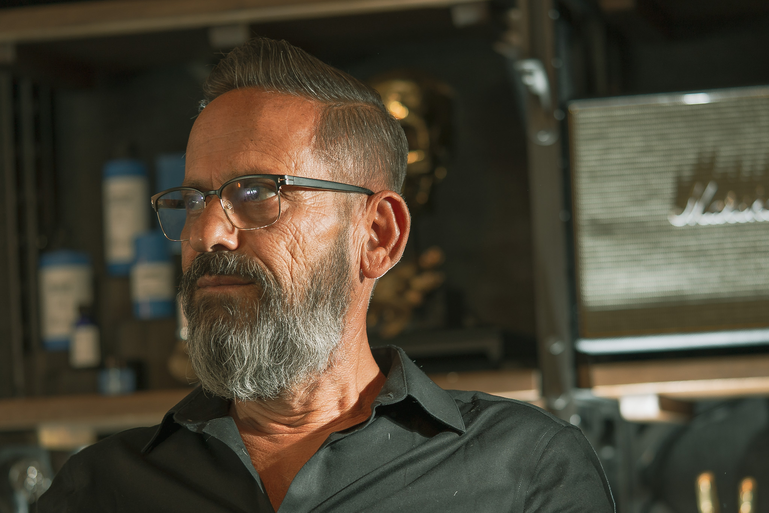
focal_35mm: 90
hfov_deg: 22.6
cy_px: 256
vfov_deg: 15.2
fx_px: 1922
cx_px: 384
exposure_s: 1/60
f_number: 2.8
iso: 320
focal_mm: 90
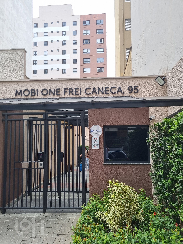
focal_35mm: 26
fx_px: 183
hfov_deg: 53.1
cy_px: 122
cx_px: 92
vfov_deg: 67.3
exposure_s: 1/245
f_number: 1.8
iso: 50
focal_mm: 5.4
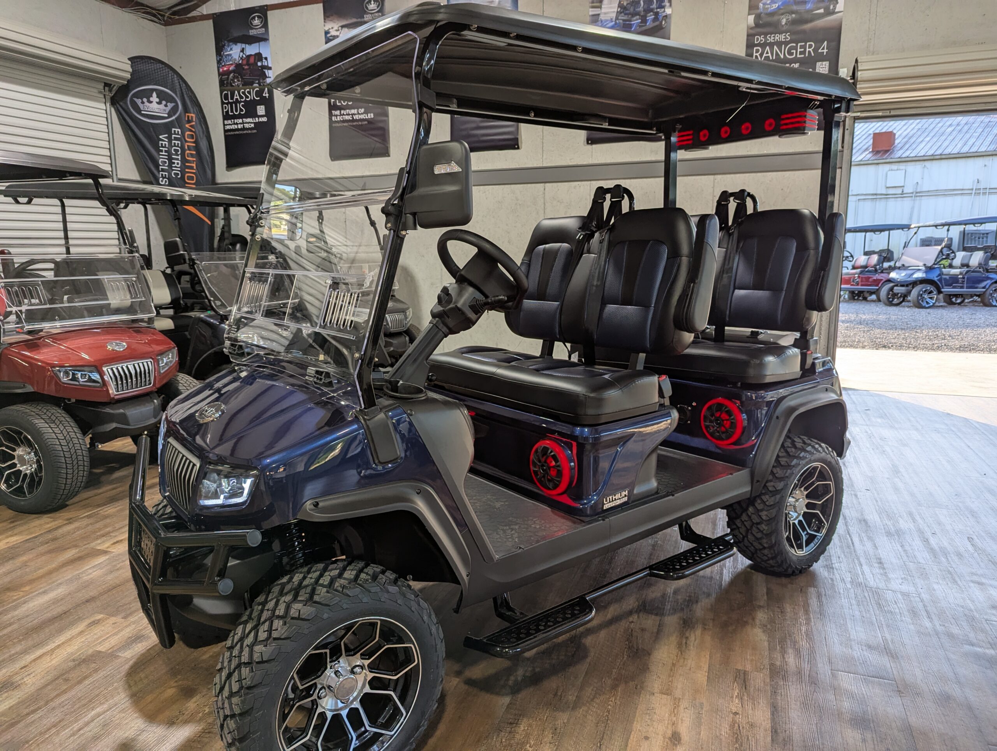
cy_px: 376
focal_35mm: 24
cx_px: 498
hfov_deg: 71.5
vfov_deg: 56.9
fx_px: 692
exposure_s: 1/133
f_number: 1.85
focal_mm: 6.81
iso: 37
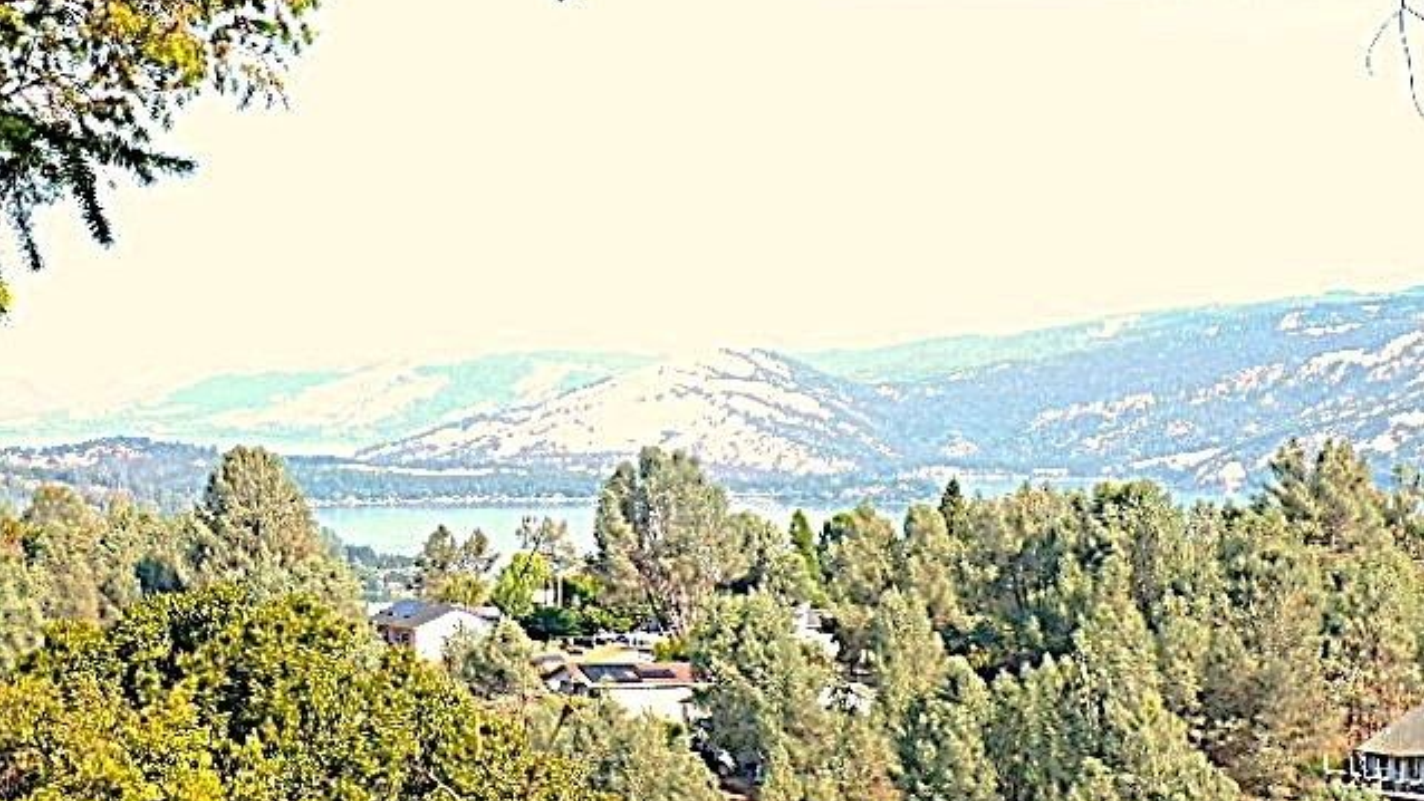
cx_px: 712
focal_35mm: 94
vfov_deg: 12.9
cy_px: 437
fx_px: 3550
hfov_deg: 22.7
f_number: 7.9
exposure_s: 1/60
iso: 100
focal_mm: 15.4
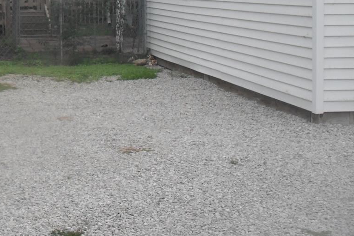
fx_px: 747
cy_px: -5
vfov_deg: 17.5
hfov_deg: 25.1
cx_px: -13
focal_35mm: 76
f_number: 8.4
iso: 100
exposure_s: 1/125
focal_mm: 6.3
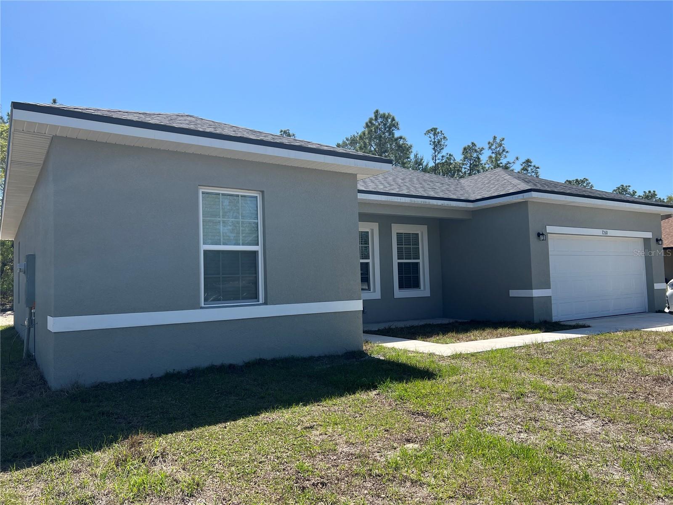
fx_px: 505
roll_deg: +1.4
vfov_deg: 53.1
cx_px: 336
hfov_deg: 67.3
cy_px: 252
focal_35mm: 26
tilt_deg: +2.9
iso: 50
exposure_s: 1/4115
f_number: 1.5
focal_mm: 5.7
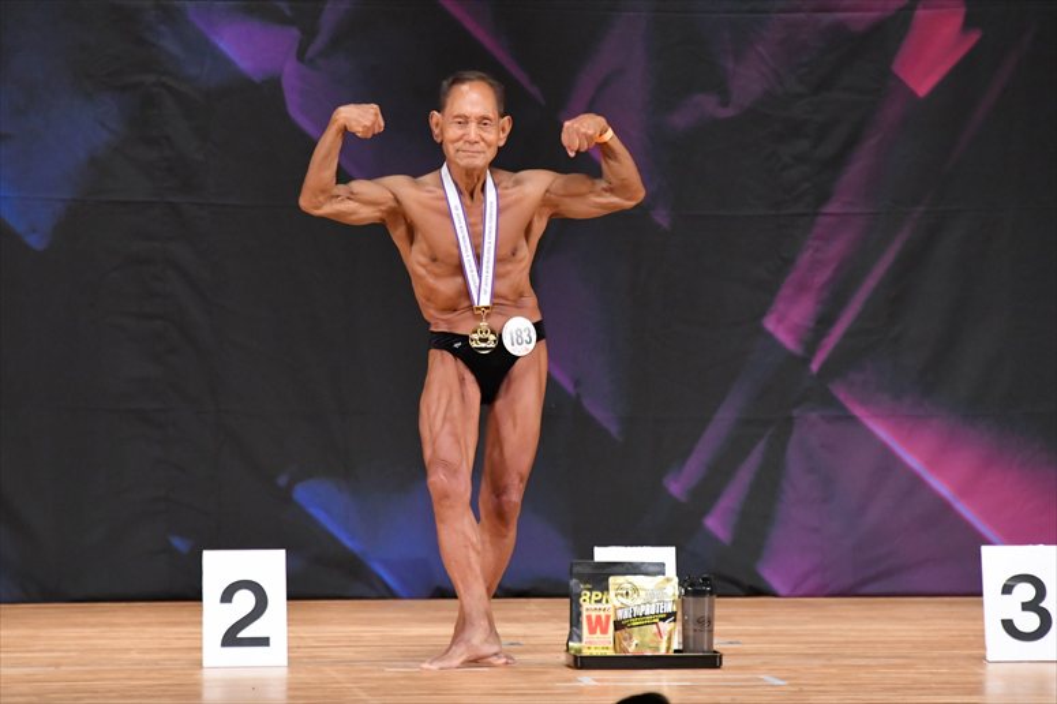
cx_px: 528
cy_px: 352
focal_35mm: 315
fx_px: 9244
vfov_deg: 4.4
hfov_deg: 6.5
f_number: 5.6
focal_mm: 210
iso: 5600
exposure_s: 1/400
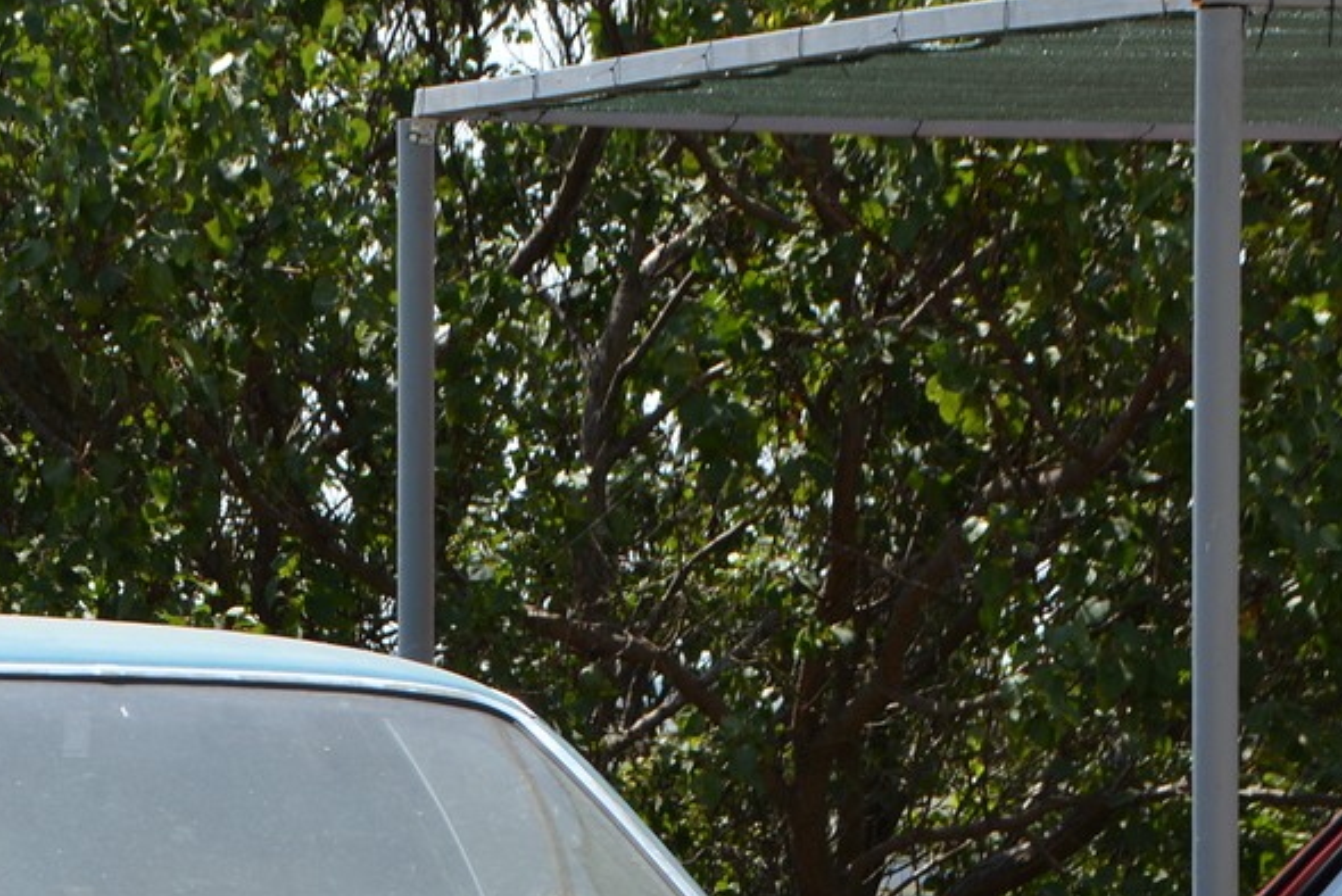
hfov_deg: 7.2
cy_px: 912
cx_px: 256
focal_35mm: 285
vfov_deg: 4.8
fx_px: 10639
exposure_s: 1/250
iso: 160
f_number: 8
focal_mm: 75
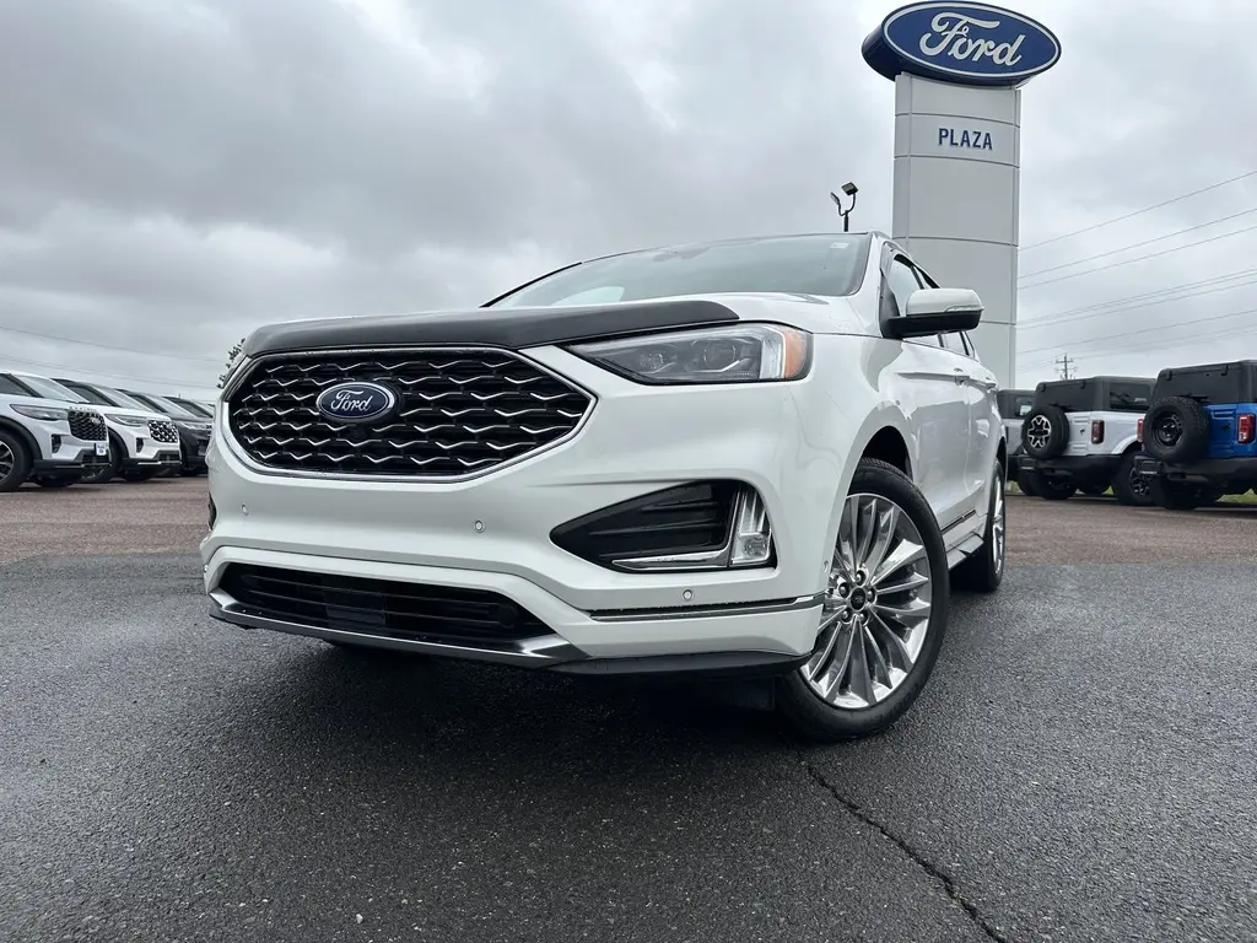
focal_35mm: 24
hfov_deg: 71.6
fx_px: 872
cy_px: 472
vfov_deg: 56.8
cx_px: 628
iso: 80
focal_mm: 6.86
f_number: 1.78
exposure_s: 1/2882
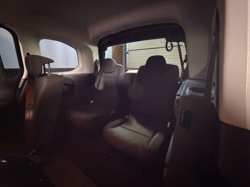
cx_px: 125
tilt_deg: -14.6
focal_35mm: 14
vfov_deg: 85.7
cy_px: 94
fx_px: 101
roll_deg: -0.1
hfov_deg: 102.1
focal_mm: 2.22
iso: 1250
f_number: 2.2
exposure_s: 1/25
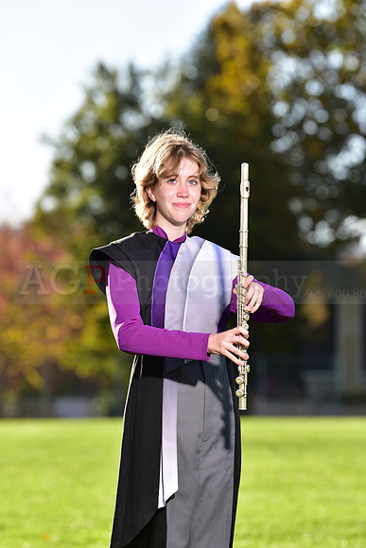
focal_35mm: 200
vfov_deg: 10.3
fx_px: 3048
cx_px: 183
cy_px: 274
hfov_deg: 6.9
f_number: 5
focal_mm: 200
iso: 80
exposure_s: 1/250
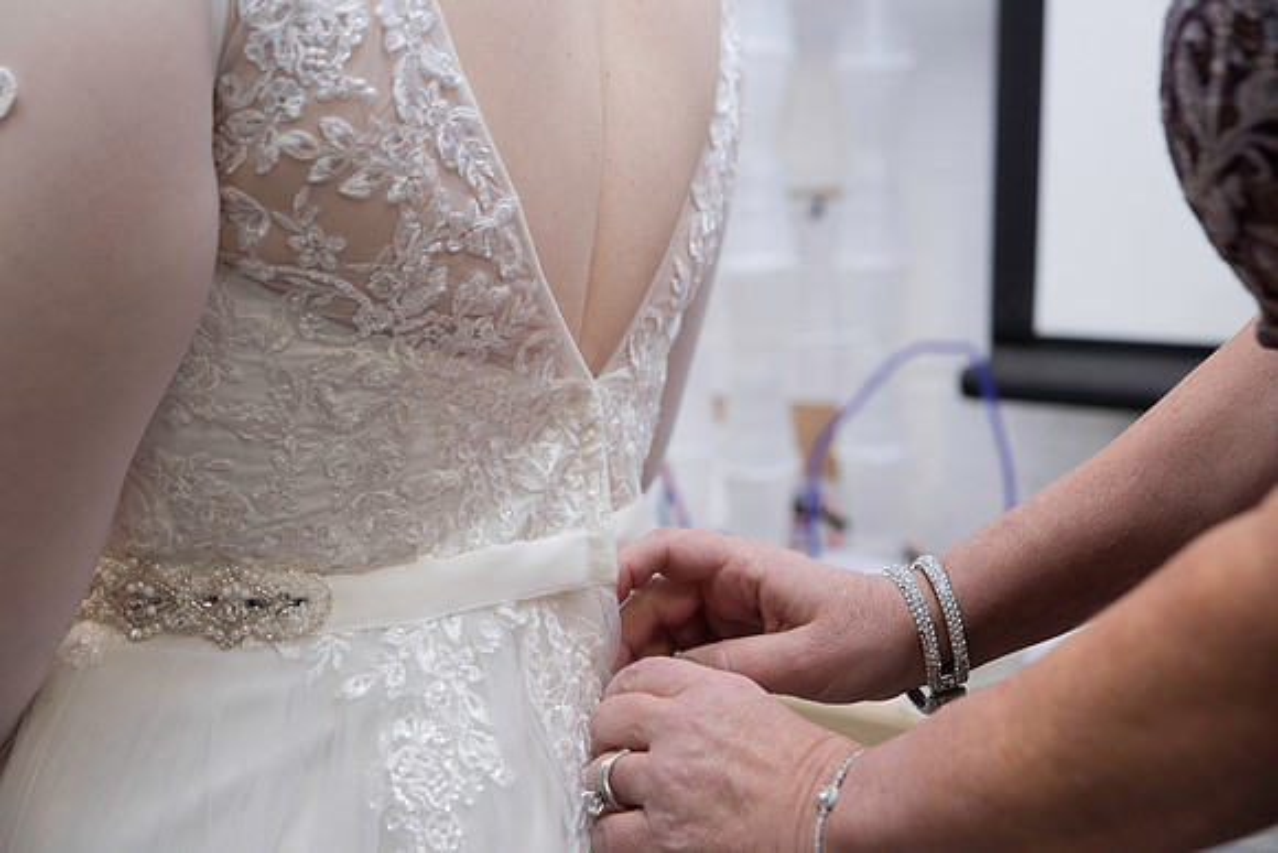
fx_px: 2308
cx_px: 639
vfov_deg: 20.9
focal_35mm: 65
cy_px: 426
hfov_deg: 31.0
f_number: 4.5
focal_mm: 65
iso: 640
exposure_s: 1/200
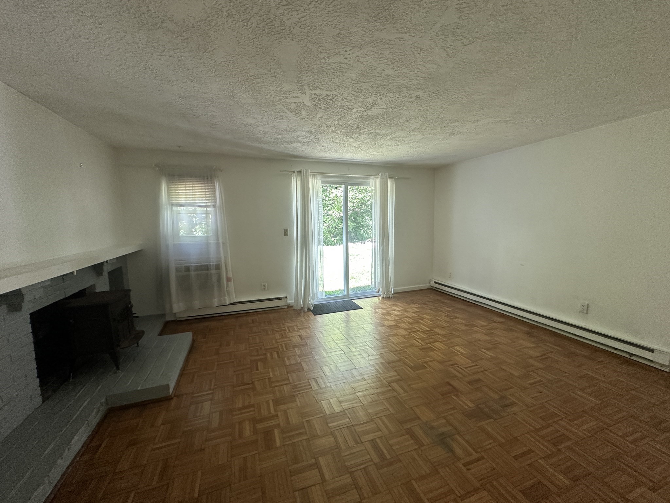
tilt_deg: -7.4
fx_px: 271
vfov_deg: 85.7
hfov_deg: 102.1
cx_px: 335
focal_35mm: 14
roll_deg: +1.3
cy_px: 252
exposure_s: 1/120
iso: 250
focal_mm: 2.22
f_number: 2.2
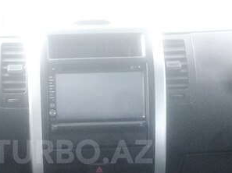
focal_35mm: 69
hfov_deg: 28.0
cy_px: 152
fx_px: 462
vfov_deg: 20.9
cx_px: 73
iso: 50
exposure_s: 1/122
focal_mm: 3.3
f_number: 2.2
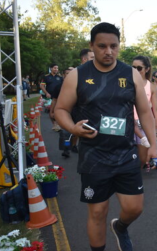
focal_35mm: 51
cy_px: 128
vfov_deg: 39.7
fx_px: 348
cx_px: 190
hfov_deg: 23.2
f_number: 4
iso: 800
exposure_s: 1/1000
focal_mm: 21
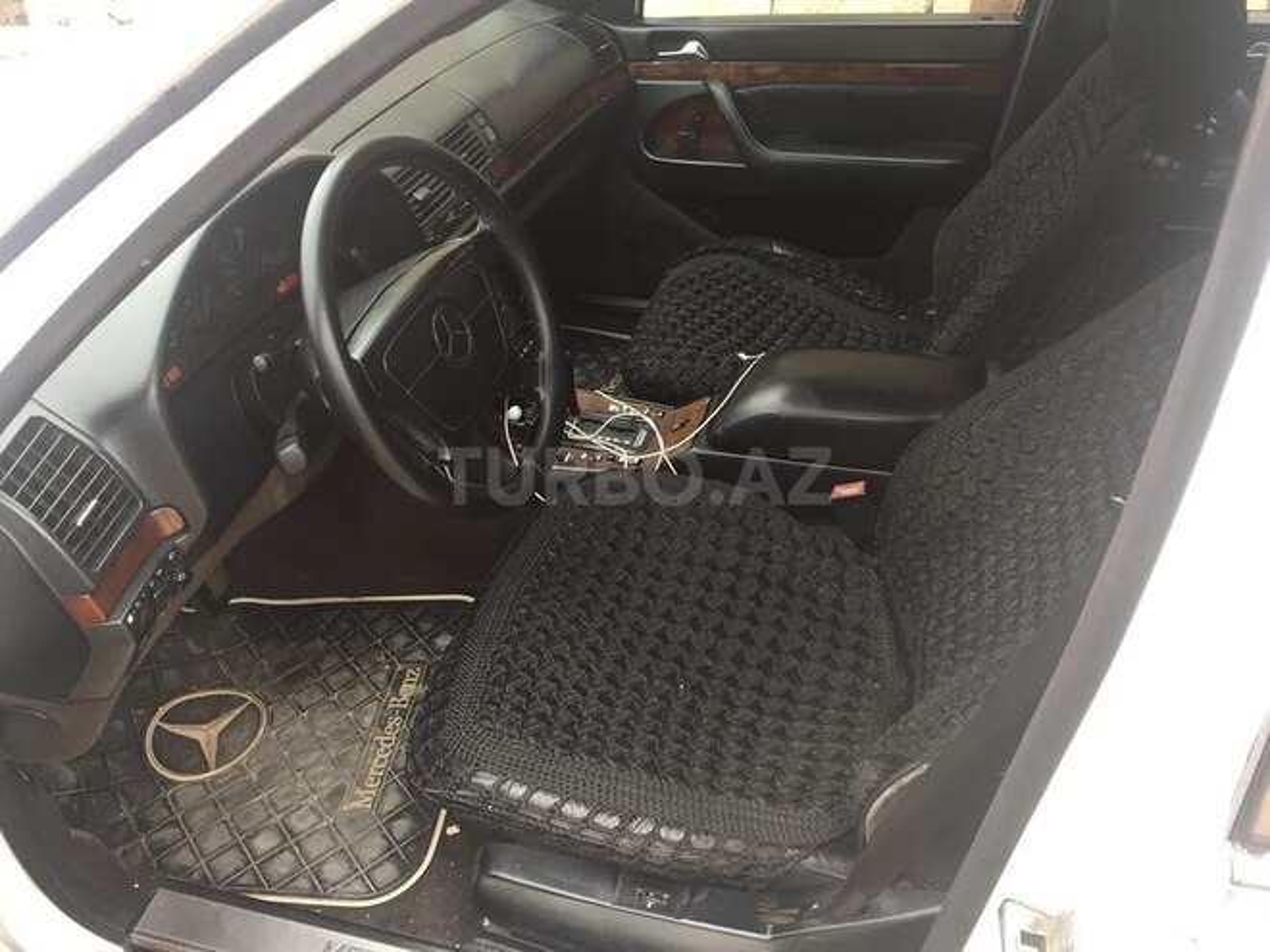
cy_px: 476
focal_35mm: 29
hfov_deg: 61.7
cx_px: 635
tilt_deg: -33.1
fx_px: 1064
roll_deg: +0.1
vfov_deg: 48.2
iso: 50
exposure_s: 1/33
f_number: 2.2
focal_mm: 4.15
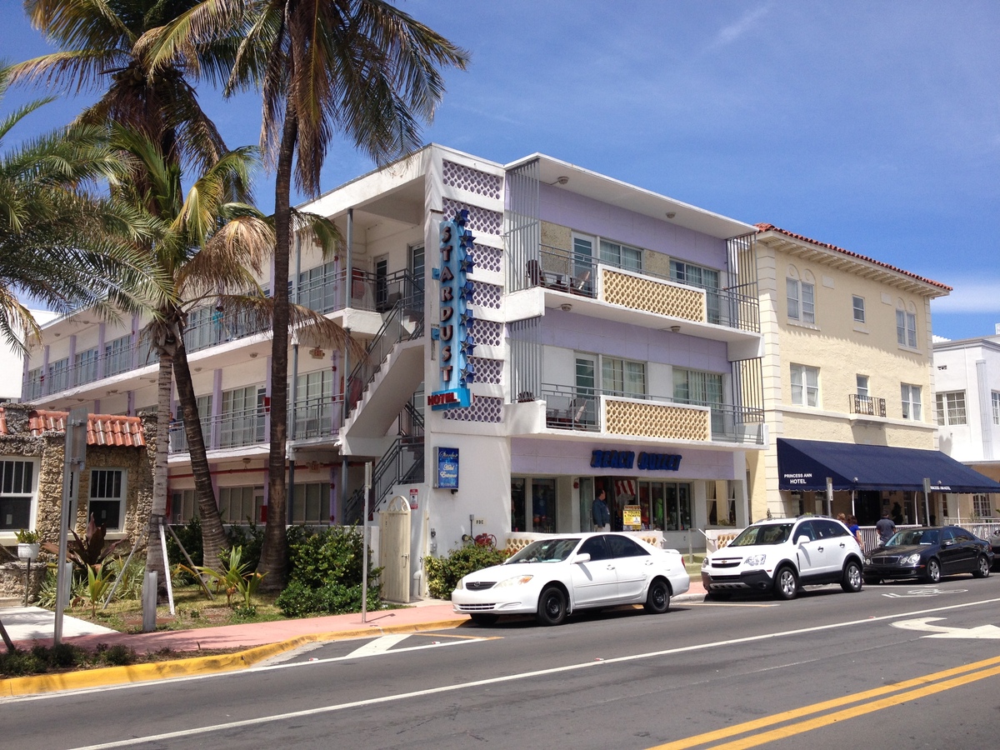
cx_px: 500
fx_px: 1011
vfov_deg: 40.7
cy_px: 375
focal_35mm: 35
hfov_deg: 52.6
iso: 50
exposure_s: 1/1727
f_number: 2.4
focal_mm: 4.28
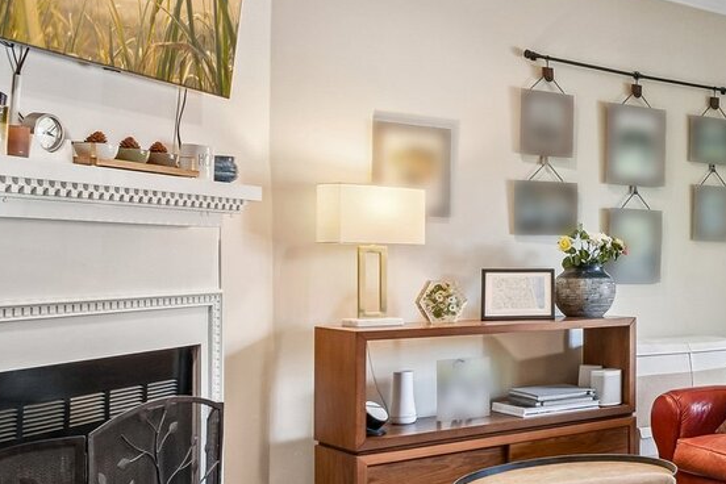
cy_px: 250
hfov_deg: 33.5
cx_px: 927
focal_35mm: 44
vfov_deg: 30.5
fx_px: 887
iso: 400
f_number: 8
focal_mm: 10
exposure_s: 1/25
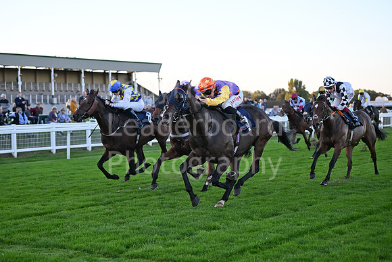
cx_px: 196
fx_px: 762
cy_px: 131
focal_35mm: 70
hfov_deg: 28.8
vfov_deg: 19.5
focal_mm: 70
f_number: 3.2
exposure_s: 1/1600
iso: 1000
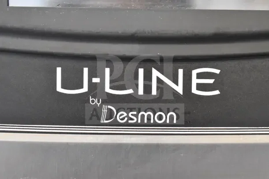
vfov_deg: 16.6
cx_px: 134
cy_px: 90
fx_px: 617
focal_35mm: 82
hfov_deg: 24.6
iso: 7200
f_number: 5.6
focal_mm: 55
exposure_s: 1/100
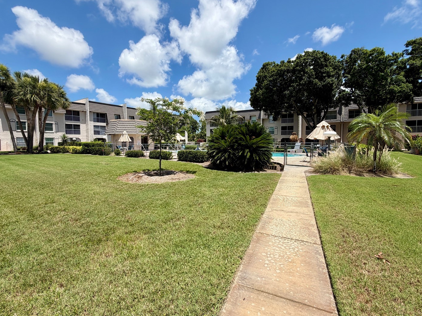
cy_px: 151
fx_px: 195
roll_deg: +0.0
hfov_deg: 94.5
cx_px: 209
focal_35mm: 16
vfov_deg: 78.1
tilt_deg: -4.5
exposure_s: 1/955
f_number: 2.2
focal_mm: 2.22
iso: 20
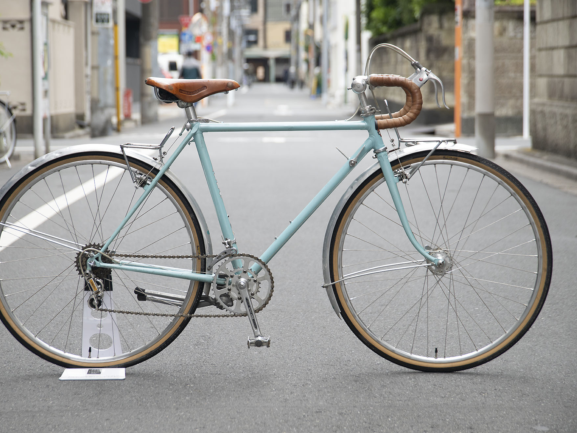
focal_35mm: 131
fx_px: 2184
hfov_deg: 15.0
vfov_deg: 11.3
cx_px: 260
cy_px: 215
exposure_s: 1/160
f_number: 5.6
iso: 400
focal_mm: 120
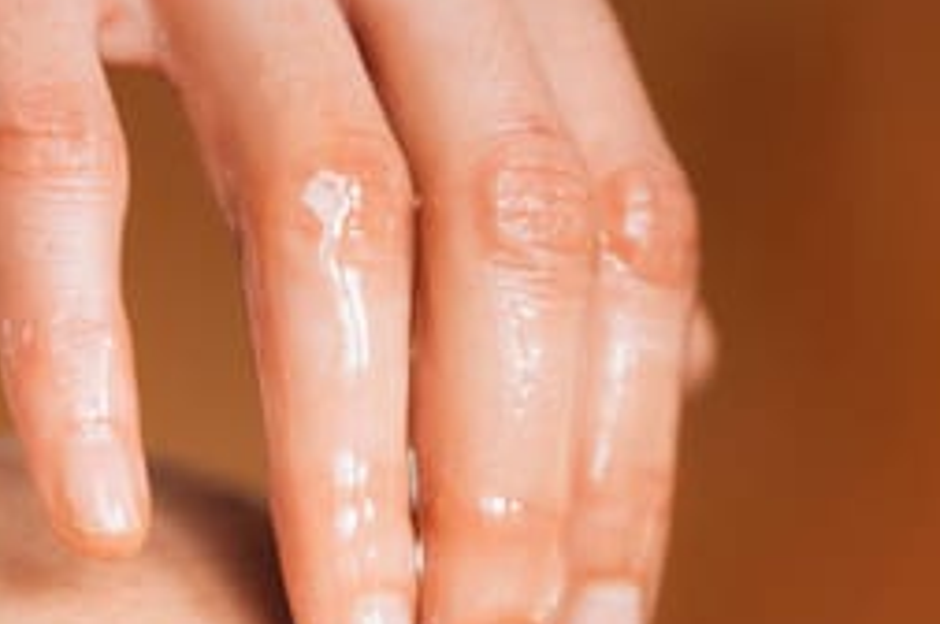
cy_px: 741
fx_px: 7849
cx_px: 208
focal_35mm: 301
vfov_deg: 4.5
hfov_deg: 6.8
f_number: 3.2
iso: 160
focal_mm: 105
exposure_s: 1/160
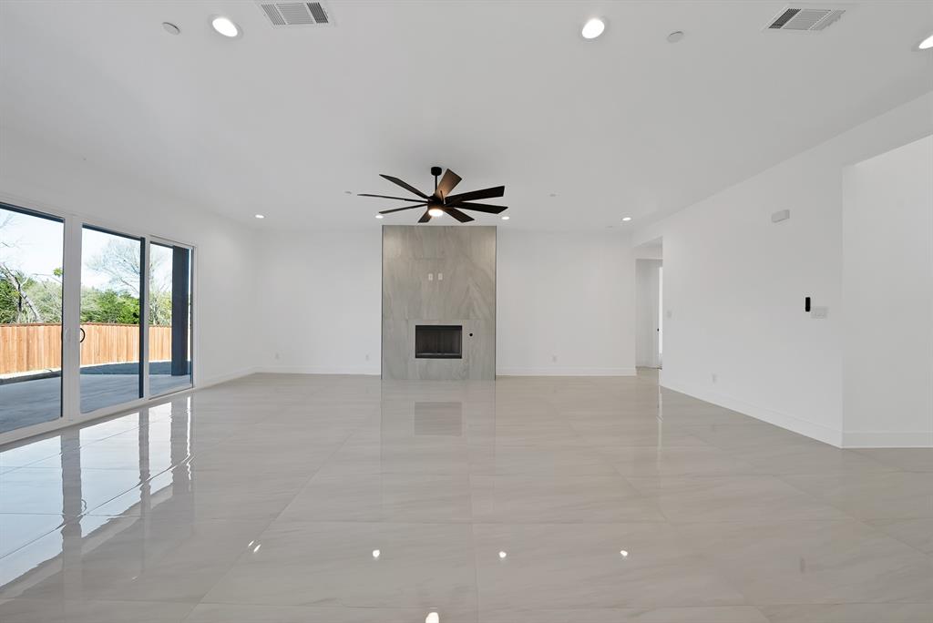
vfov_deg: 90.1
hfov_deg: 112.6
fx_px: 311
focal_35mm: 12
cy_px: 312
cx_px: 466
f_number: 9
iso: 640
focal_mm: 12
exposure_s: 1/40
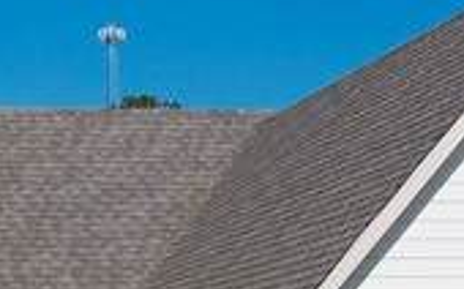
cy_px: 333
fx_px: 1807
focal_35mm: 143
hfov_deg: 13.8
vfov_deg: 9.1
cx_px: -207
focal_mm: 8.38
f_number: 2.8
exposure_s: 1/4000
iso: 200
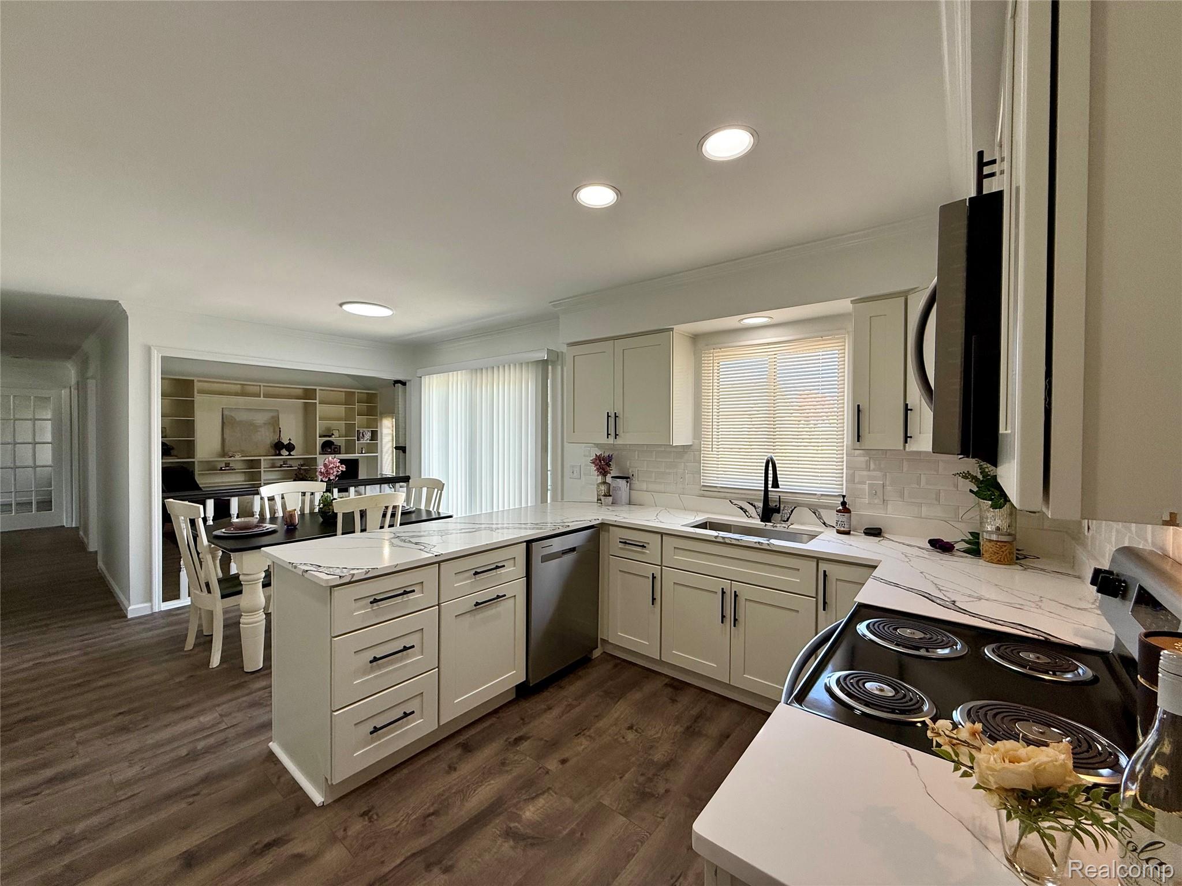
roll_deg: -0.5
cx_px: 591
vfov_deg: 85.7
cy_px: 443
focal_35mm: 14
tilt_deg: -0.8
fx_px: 478
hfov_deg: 102.1
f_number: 2.2
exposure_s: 1/99
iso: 64
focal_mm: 2.22
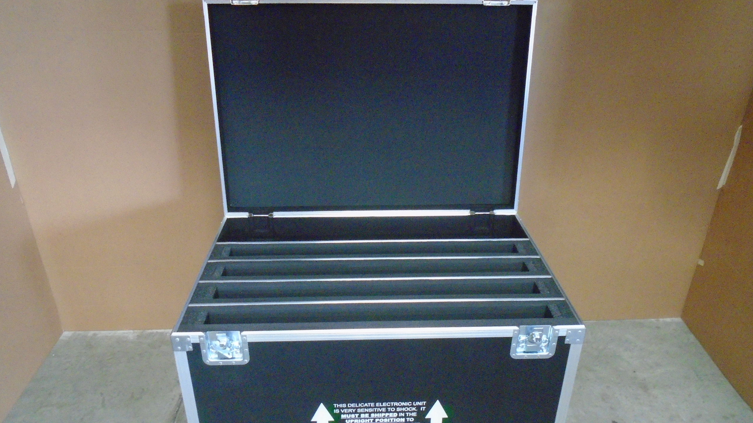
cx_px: 379
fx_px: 579
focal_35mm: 29
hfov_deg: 66.1
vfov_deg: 40.0
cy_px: 254
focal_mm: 4.6
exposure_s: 1/15
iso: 800
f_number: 3.2
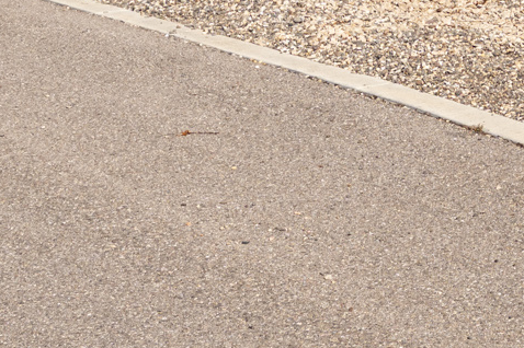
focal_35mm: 113
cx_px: 750
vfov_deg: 11.1
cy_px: -318
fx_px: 1644
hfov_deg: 16.7
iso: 320
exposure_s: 1/1000
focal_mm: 27
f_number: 10
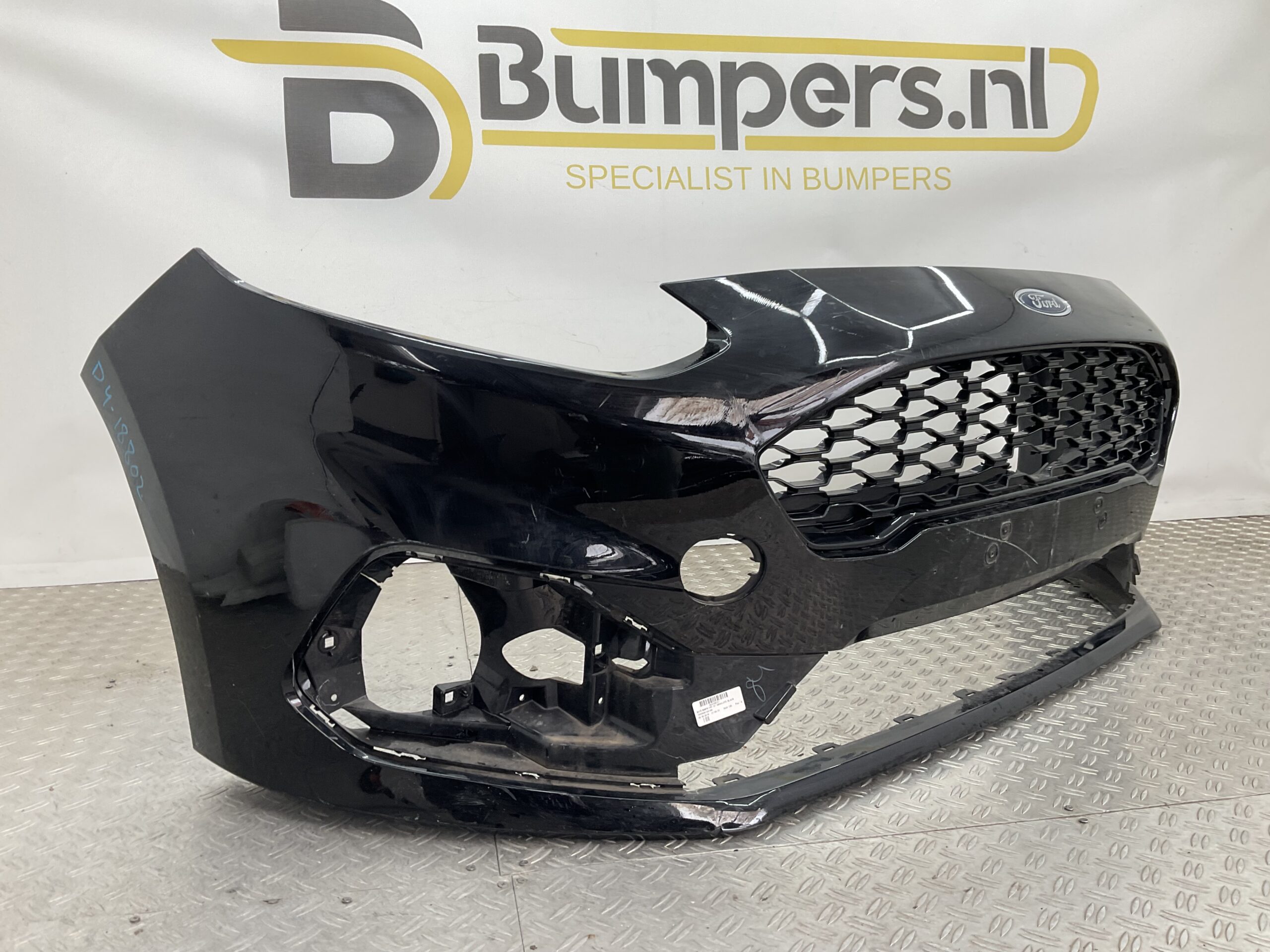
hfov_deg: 61.7
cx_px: 635
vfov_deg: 48.2
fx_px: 1064
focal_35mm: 29
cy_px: 476
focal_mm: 3
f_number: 1.8
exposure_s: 1/120
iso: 25
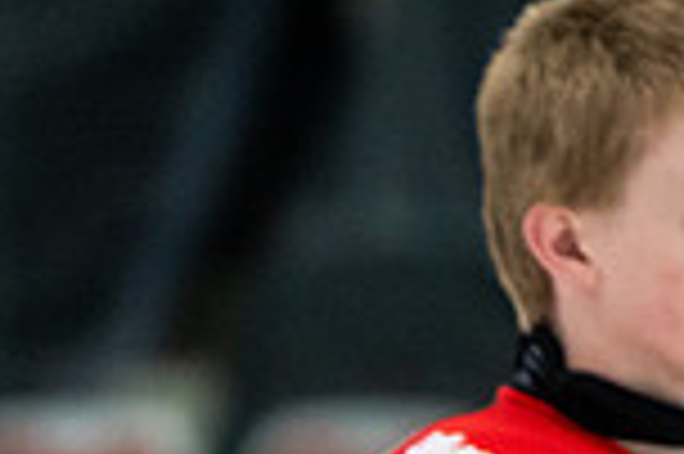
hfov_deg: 1.8
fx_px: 21712
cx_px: -346
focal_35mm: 1144
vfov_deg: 1.2
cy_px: 861
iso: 2000
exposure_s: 1/640
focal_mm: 200
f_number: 2.8
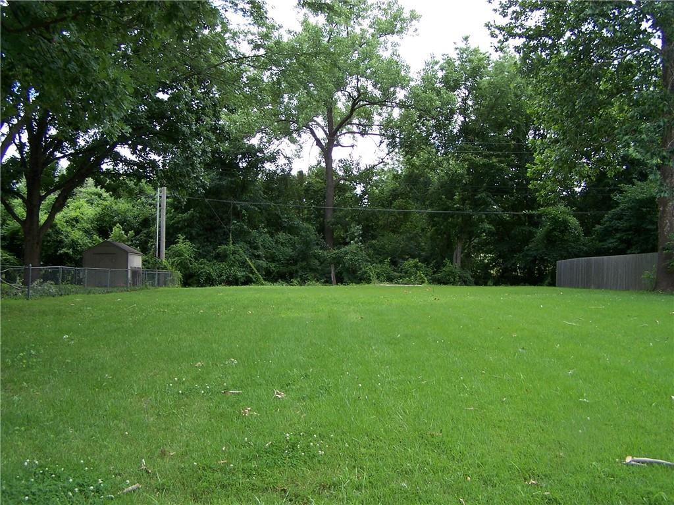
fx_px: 740
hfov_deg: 49.0
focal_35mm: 38
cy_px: 252
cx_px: 337
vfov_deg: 37.7
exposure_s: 1/250
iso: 80
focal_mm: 6.3
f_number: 2.8
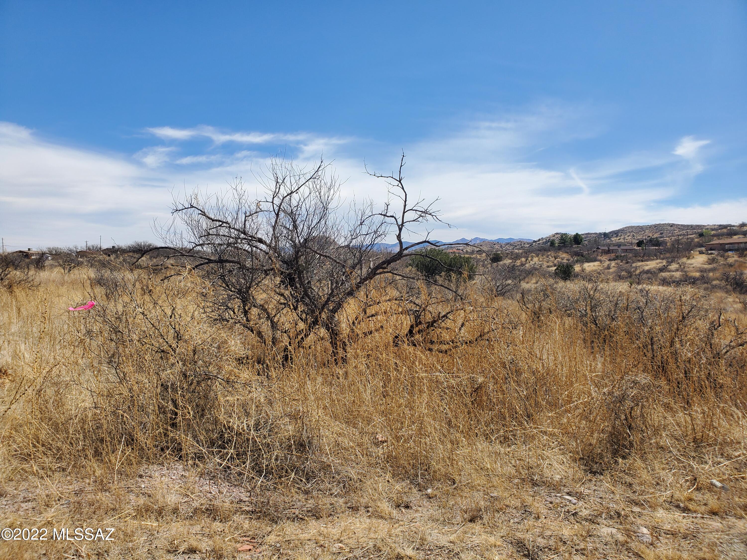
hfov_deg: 67.3
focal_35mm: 26
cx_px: 374
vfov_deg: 53.1
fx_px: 561
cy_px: 280
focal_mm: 4.3
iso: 50
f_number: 2.4
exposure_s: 1/1967
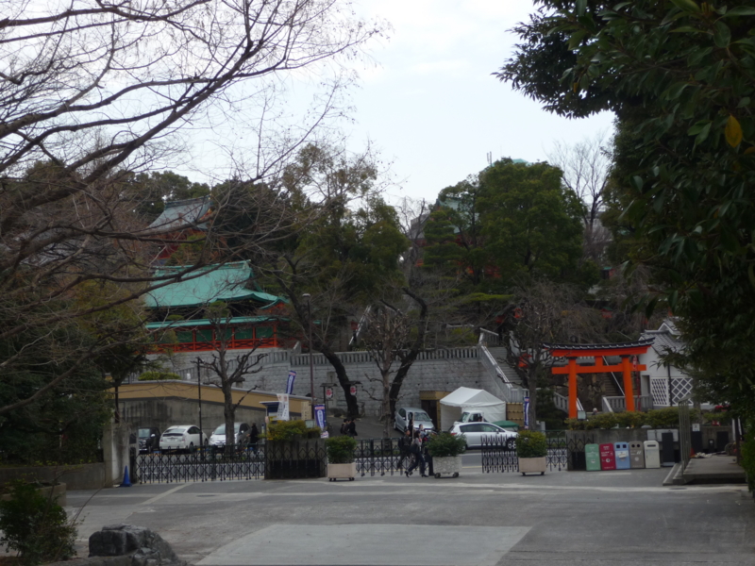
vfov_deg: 23.7
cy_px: 283
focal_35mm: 62
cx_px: 378
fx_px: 1352
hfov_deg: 31.2
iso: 100
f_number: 4.5
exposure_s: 1/125
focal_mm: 10.5
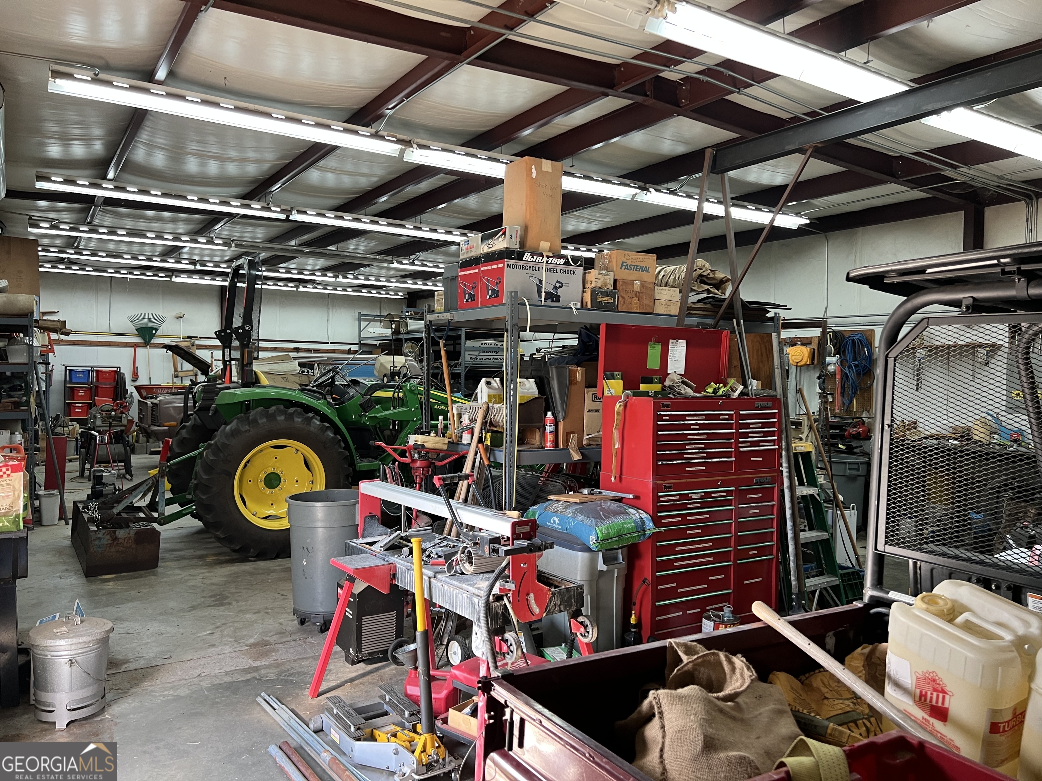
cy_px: 390
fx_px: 783
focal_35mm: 26
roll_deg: +0.1
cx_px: 521
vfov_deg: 53.1
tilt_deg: -0.8
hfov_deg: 67.3
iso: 100
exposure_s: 1/60
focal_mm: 5.7
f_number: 1.5
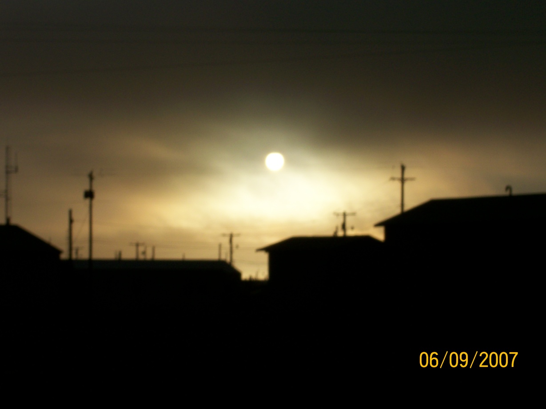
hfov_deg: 18.2
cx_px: 273
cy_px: 204
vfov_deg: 13.7
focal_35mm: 108
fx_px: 1704
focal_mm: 18
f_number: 8.5
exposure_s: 1/1401
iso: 80
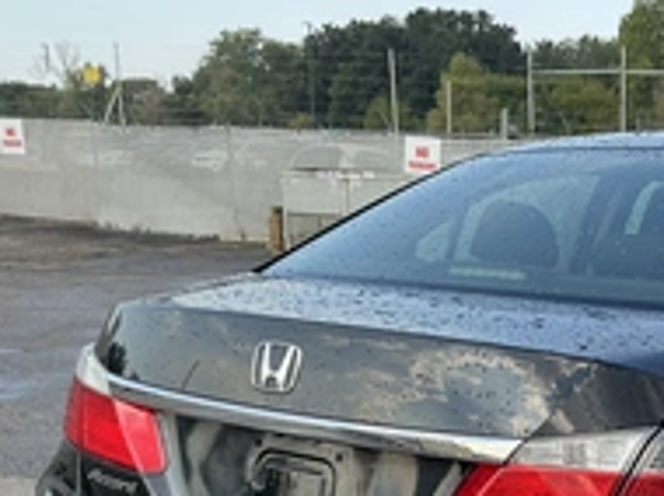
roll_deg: -1.9
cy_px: 479
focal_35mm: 59
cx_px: 619
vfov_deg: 23.8
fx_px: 1130
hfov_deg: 31.0
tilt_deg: -14.8
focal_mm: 3
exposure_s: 1/277
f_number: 1.8
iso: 25
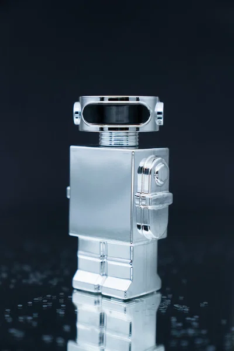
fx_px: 672
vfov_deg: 29.2
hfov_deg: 19.8
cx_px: 117
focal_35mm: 69
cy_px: 176
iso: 500
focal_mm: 69
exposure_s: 1/1000
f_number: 2.8
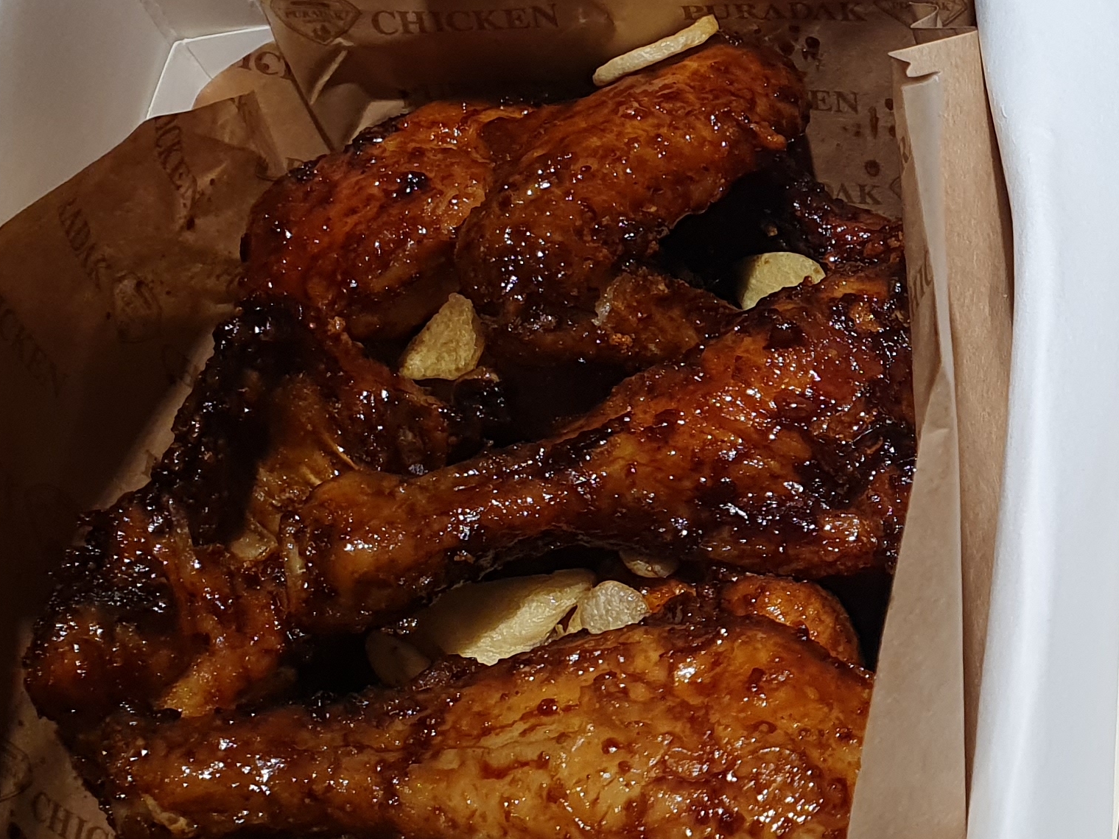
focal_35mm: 69
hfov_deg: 26.2
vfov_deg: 21.2
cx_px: 1203
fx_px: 2230
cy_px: 580
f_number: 2.4
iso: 100
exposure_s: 1/120
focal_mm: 4.32
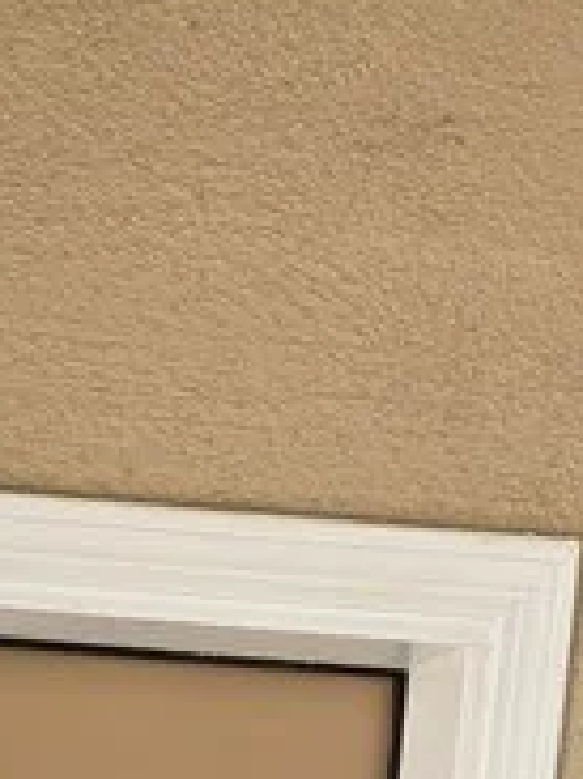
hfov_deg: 11.0
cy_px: 1945
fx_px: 2900
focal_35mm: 129
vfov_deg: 11.9
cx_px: -328
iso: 64
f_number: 1.7
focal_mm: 6.3
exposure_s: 1/180
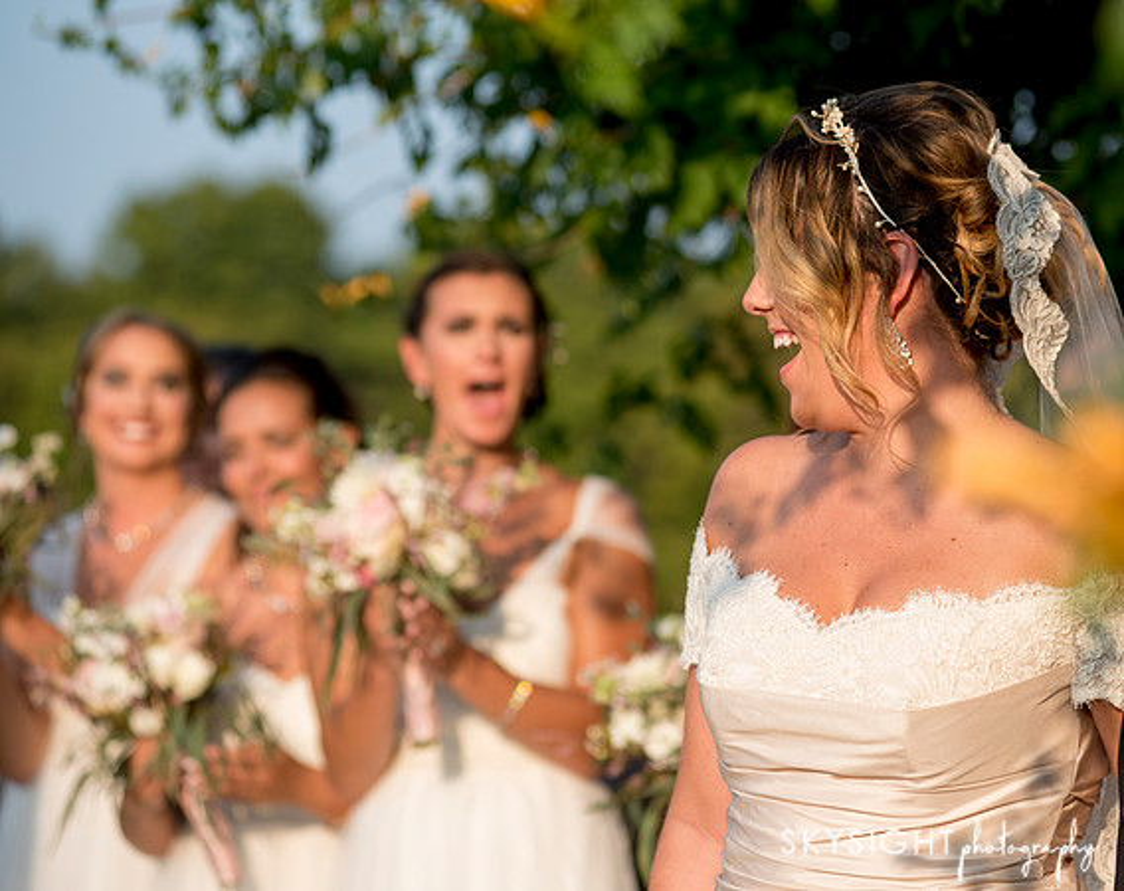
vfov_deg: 9.9
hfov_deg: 12.4
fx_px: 5151
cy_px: 378
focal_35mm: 155
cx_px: 768
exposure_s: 1/1000
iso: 200
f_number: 4
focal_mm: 120
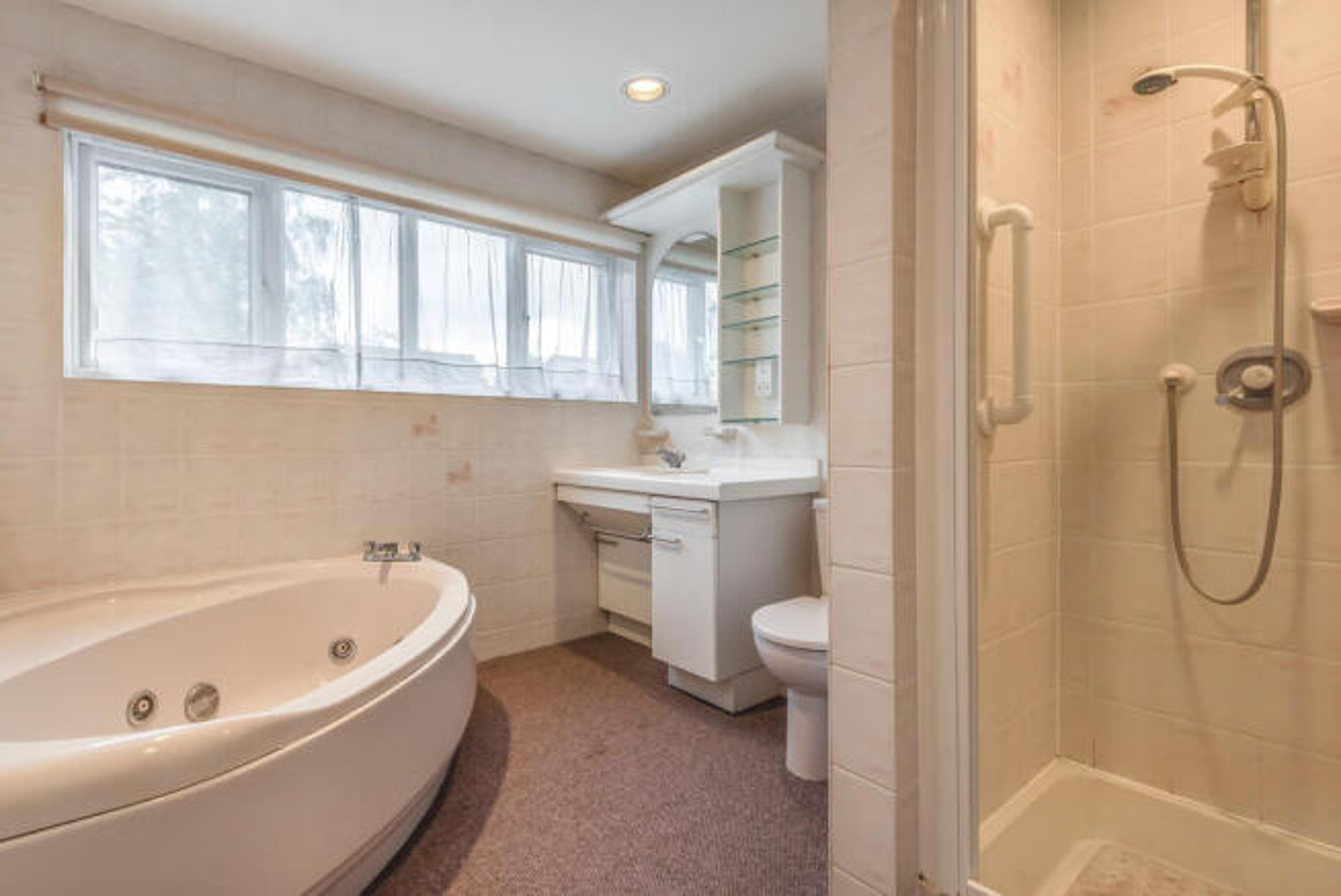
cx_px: 670
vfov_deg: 73.8
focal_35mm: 16
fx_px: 596
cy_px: 448
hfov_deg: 96.7
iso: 200
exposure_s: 1/20
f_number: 8
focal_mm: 16
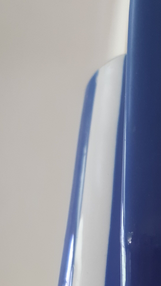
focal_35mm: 66
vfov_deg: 29.7
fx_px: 501
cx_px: 173
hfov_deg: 17.7
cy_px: 288
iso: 80
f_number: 1.7
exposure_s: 1/50
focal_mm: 3.92
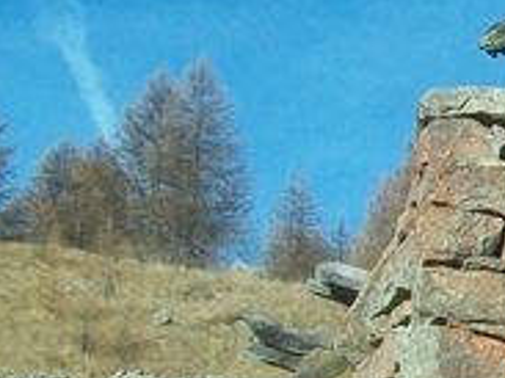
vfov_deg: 9.9
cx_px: 1073
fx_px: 2172
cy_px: 223
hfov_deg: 11.6
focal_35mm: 149
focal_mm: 5.7
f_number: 5.5
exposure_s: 1/400
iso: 80
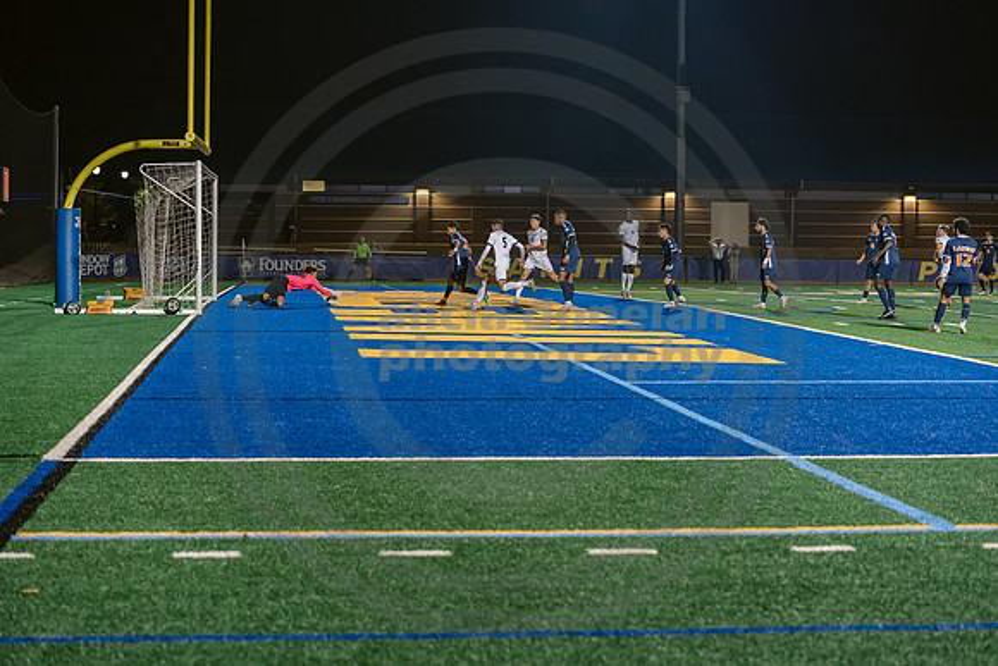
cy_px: 333
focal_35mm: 70
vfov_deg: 19.5
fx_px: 1941
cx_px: 499
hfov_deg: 28.8
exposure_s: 1/320
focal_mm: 70
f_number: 3.5
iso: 2500
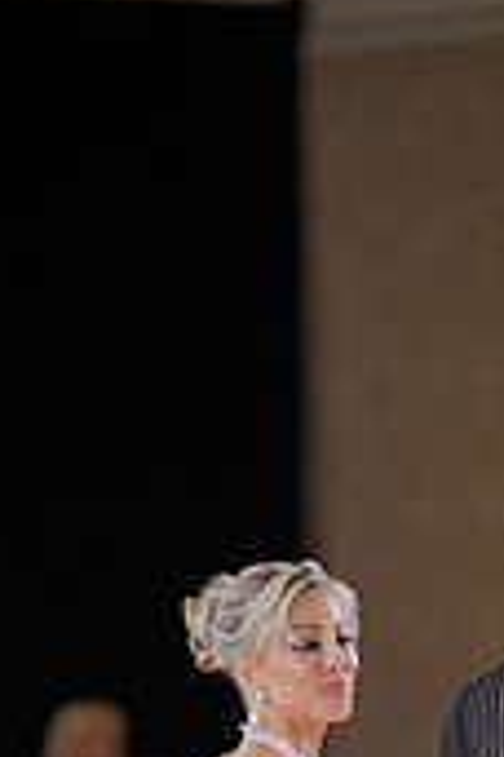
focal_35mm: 363
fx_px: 7622
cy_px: 1147
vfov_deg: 5.6
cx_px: 546
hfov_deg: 3.8
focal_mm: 107
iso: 640
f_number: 2
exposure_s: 1/500
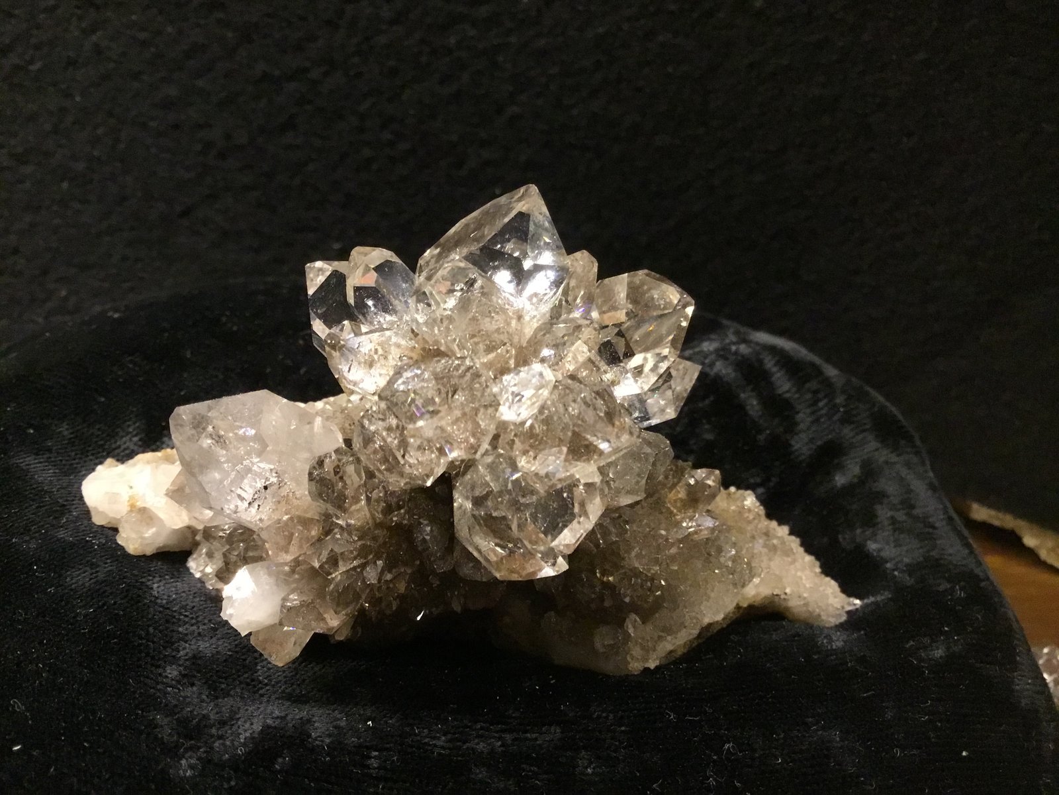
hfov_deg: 58.4
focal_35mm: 31
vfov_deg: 45.4
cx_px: 530
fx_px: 948
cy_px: 398
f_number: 2.4
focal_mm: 3.3
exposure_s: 1/30
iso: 200
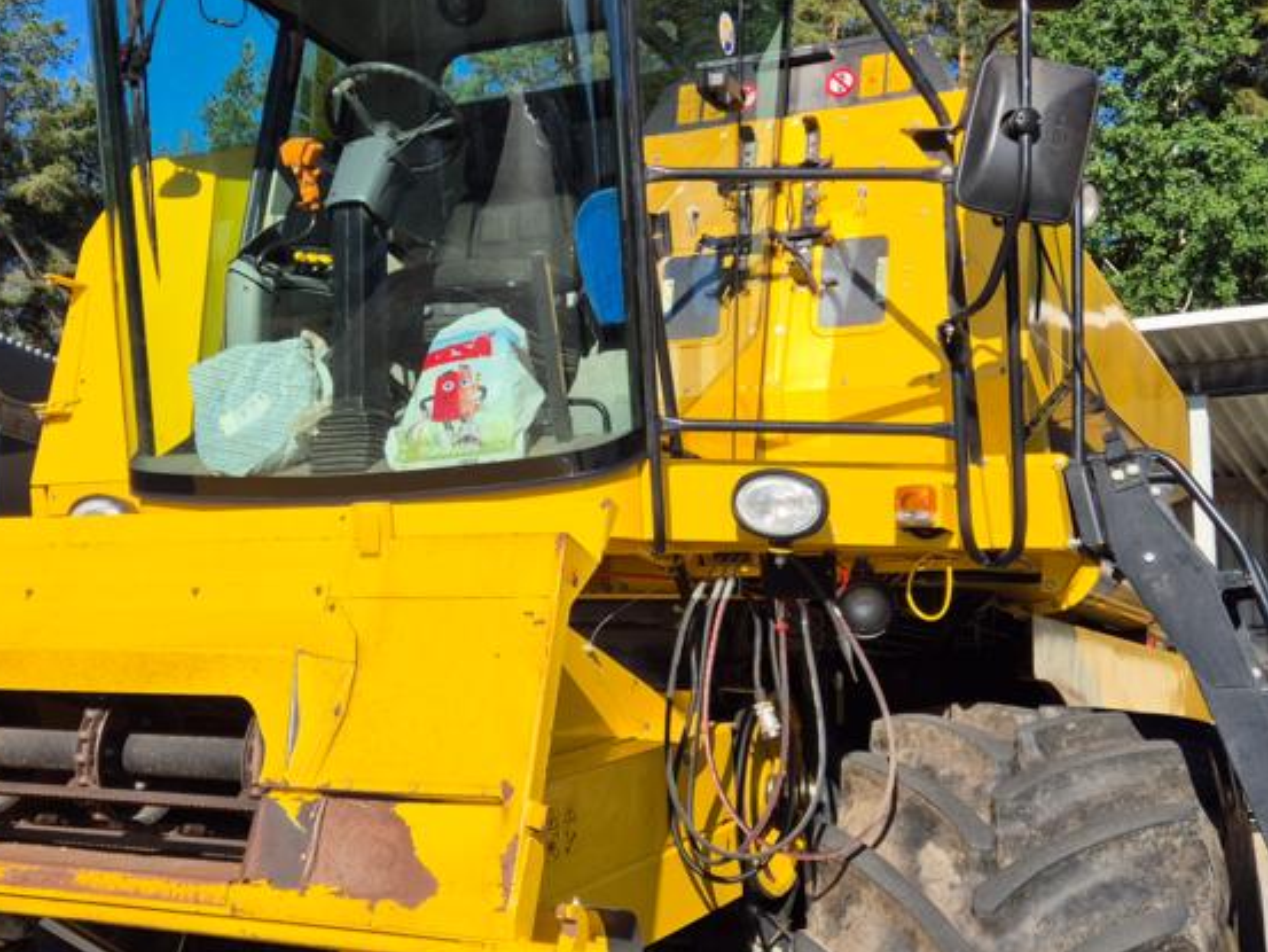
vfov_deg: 31.5
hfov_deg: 40.9
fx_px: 1685
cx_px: 467
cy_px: 493
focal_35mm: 46
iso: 25
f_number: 1.8
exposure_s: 1/2232
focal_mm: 5.4
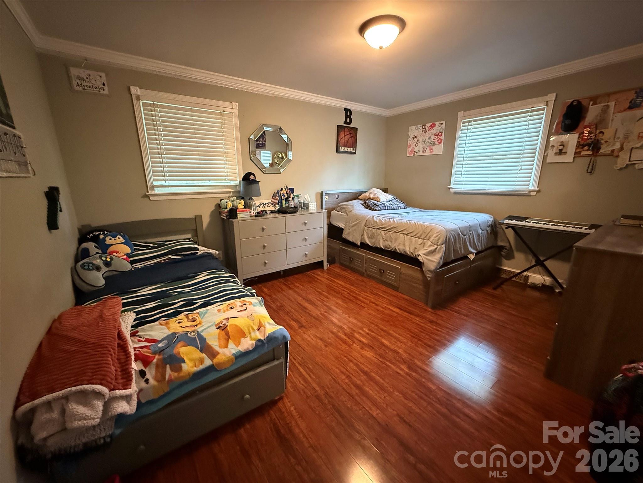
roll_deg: +0.0
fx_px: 260
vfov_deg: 85.7
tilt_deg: -13.5
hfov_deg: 102.1
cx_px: 322
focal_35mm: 14
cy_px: 242
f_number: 2.2
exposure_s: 1/40
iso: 1250
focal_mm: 2.22
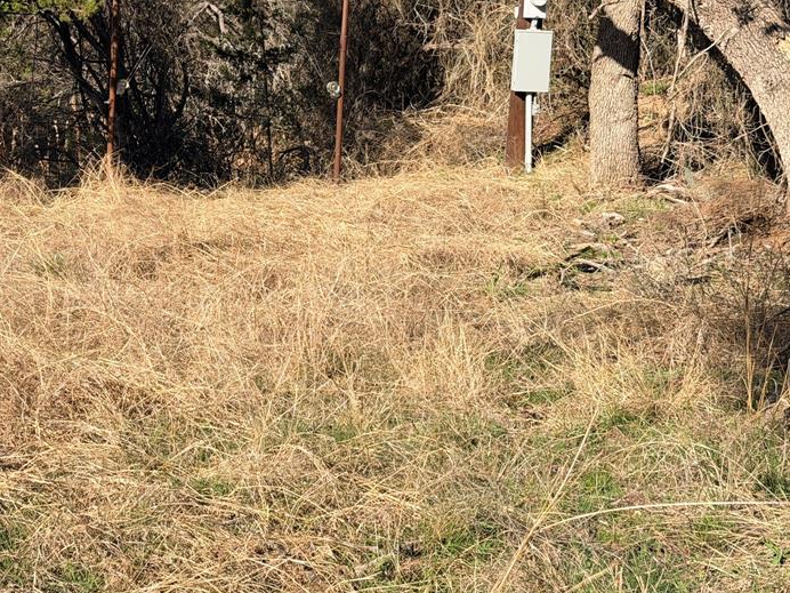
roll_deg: -3.0
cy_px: 162
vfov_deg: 20.6
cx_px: 218
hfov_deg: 27.1
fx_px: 1620
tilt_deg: -4.5
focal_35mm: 71
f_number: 1.78
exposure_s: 1/3226
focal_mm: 6.76
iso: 64
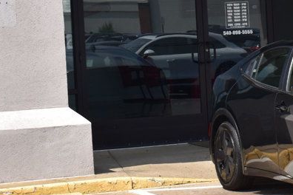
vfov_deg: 8.8
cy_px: 50
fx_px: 1261
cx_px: 232
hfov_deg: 13.2
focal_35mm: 155
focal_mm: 40
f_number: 11
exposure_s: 1/500
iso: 400
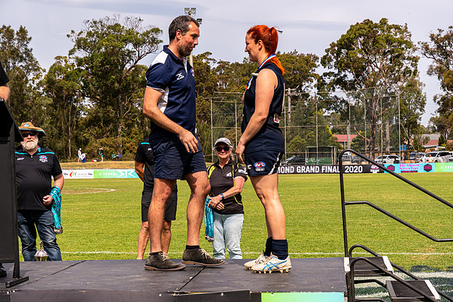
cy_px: 151
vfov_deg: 16.6
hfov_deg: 24.6
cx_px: 226
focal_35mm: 82
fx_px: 1038
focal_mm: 55
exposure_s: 1/640
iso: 200
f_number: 8
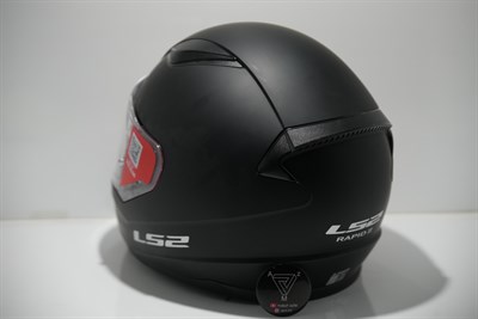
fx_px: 1129
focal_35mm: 85
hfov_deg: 23.9
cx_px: 239
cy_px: 160
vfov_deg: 16.1
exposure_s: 1/8000
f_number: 2.8
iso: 2000
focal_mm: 85
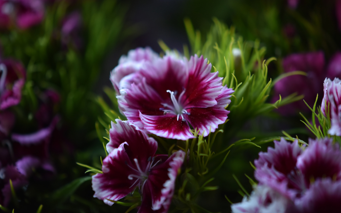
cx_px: 170
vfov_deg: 10.0
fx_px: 1213
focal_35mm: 131
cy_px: 102
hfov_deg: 16.0
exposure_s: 1/100
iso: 640
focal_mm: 85
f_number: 4
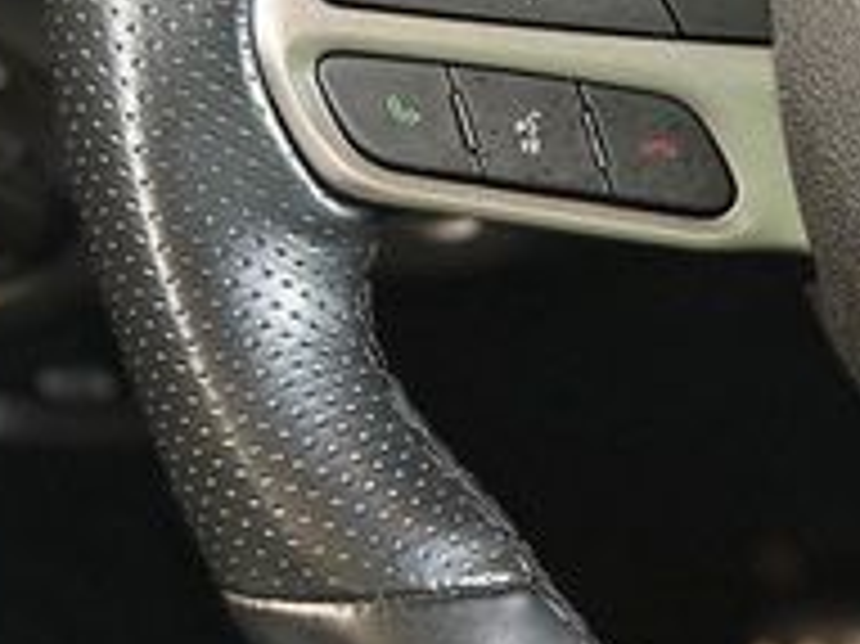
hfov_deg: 11.7
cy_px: -50
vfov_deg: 9.1
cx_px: 1301
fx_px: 3997
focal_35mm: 161
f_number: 1.78
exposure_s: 1/40
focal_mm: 6.86
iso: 320
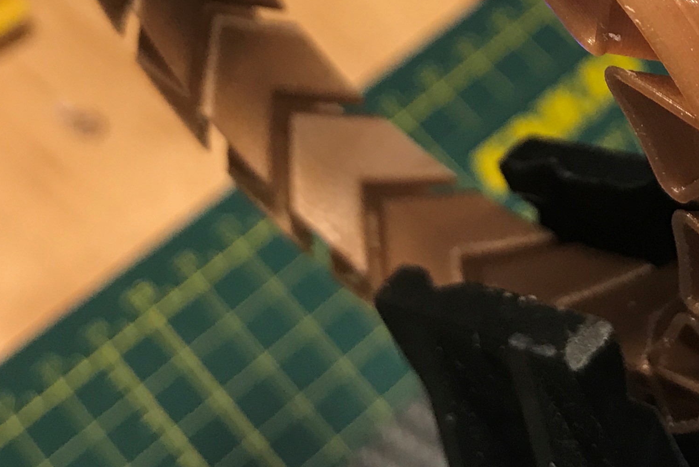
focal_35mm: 78
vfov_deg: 16.8
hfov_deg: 25.8
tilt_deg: -55.0
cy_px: -79
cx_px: 488
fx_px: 1515
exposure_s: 1/20
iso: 40
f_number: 1.8
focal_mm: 3.99
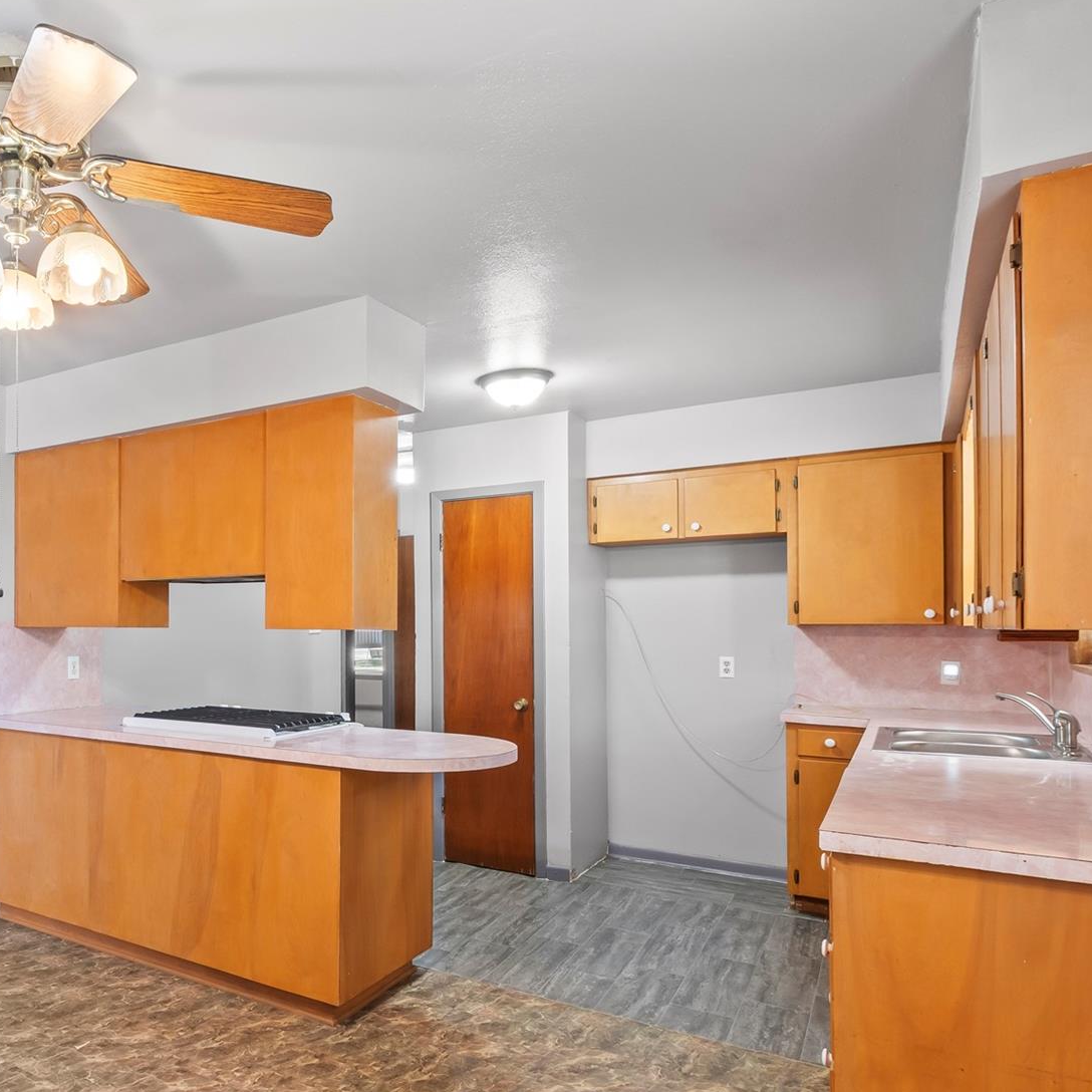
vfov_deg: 64.9
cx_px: 228
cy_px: 592
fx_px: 857
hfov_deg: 60.1
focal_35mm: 24
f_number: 11
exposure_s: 2.5
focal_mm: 10
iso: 100
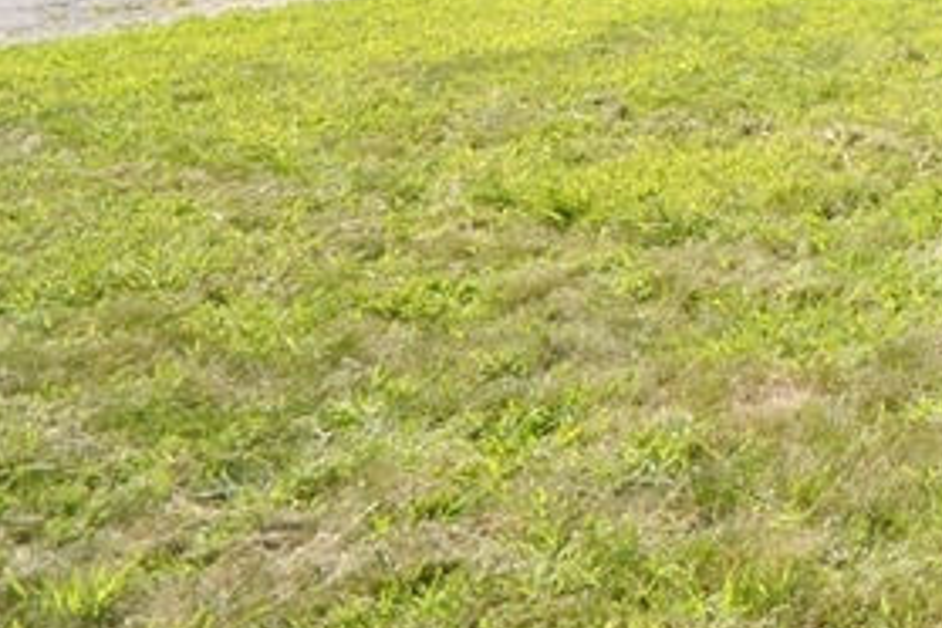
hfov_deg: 22.1
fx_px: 1439
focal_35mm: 55
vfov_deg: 19.0
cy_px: -495
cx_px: 1692
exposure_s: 1/125
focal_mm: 10
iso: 100
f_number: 5.6
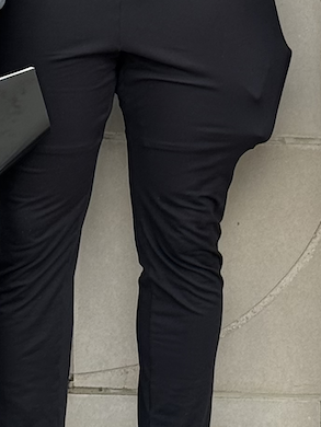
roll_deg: -0.6
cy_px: -175
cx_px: 272
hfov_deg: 7.1
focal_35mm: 210
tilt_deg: -6.0
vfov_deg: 9.2
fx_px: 2594
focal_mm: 6.86
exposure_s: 1/633
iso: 64
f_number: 1.78
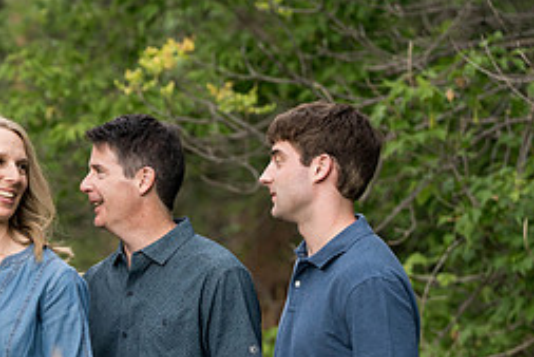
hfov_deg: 8.2
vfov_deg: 5.5
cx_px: -21
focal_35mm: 250
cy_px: 405
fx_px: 3710
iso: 500
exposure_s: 1/160
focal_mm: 109
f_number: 3.5
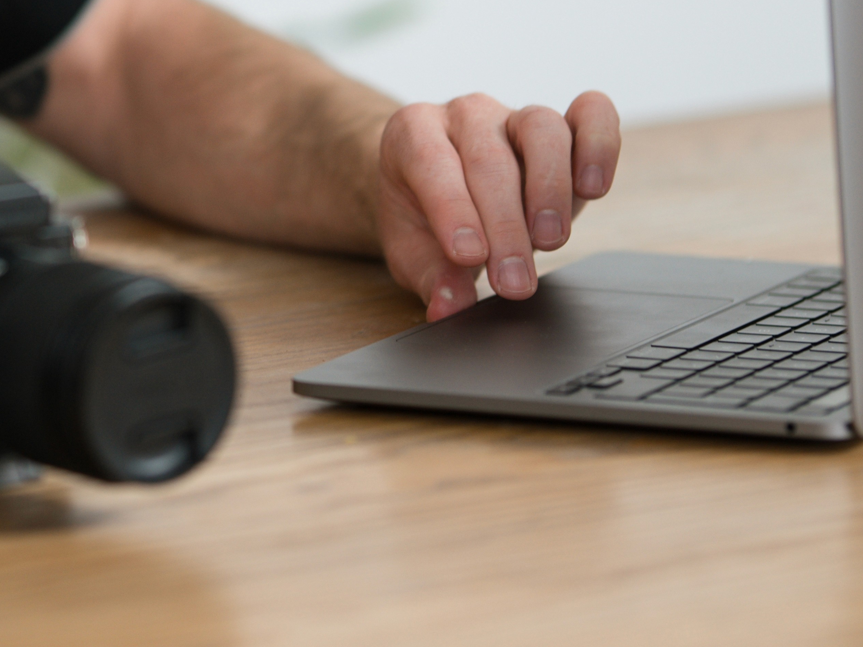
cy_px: -160
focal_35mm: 331
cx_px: -111
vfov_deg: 4.5
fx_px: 8253
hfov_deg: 6.0
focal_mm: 105
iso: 160
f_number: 1.4
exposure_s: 1/125
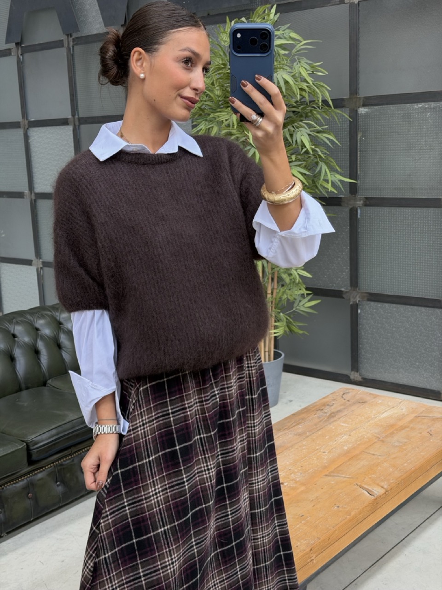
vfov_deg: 39.7
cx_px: 221
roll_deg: +3.3
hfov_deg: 30.3
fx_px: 817
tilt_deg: -21.3
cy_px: 295
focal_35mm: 48
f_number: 1.78
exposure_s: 1/60
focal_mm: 6.76
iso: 160
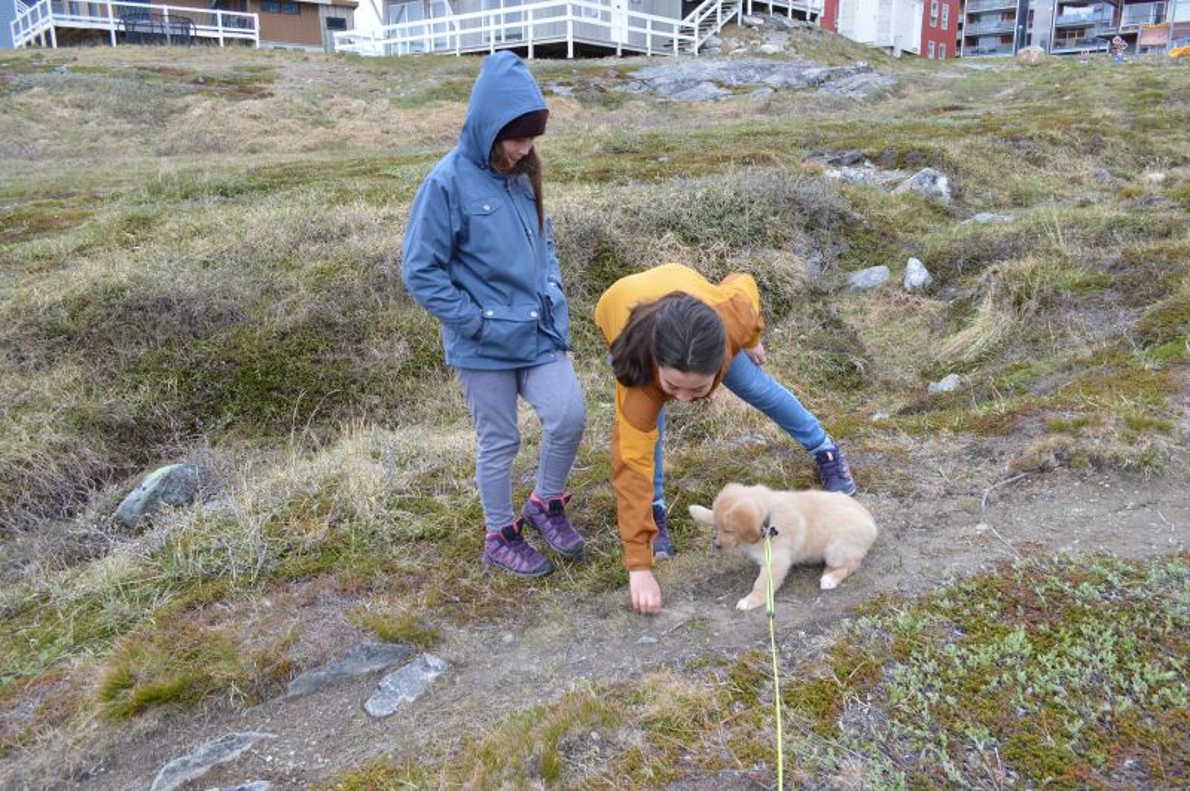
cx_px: 595
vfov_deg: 47.9
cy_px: 396
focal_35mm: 27
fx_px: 892
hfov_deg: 67.4
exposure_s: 1/125
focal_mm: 18
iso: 140
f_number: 5.6
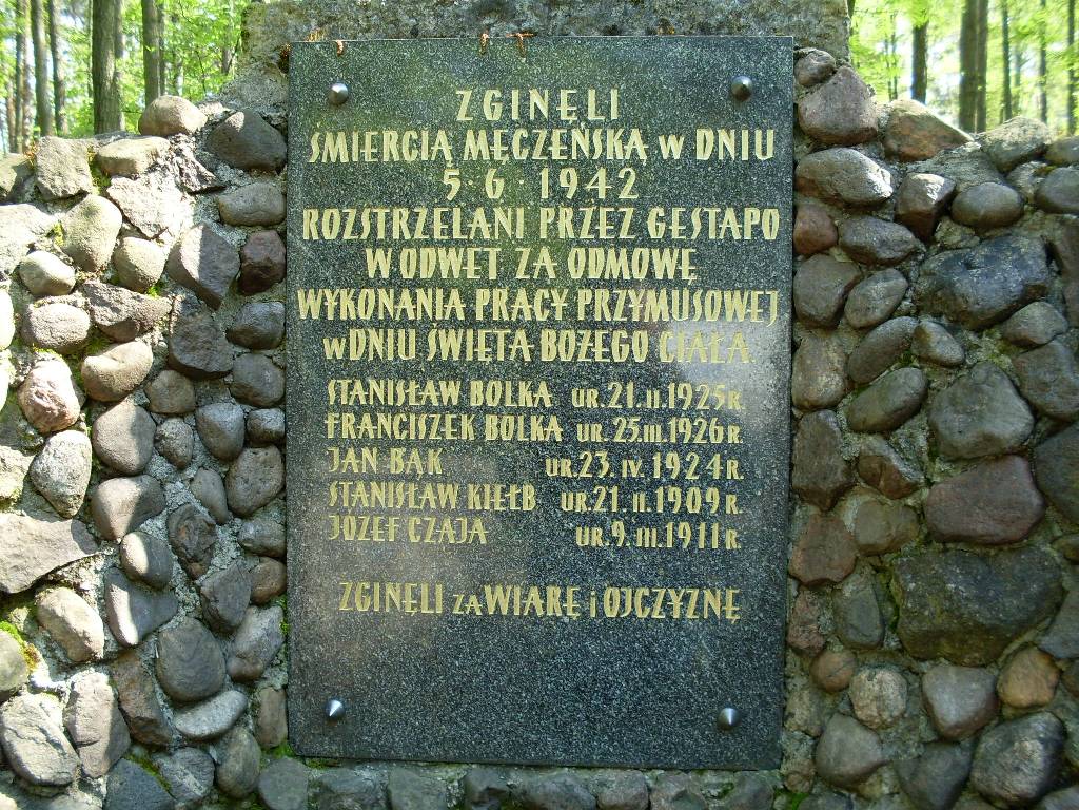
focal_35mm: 38
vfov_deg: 37.7
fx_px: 1184
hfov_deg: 49.0
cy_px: 405
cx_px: 540
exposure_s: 1/90
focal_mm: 6.3
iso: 80
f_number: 2.8
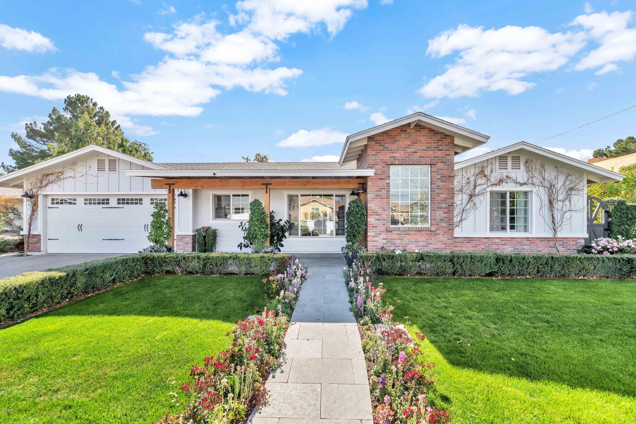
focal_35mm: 14
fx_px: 247
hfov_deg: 104.3
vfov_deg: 81.2
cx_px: 318
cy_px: 212
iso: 100
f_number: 9
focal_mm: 14
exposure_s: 1/250
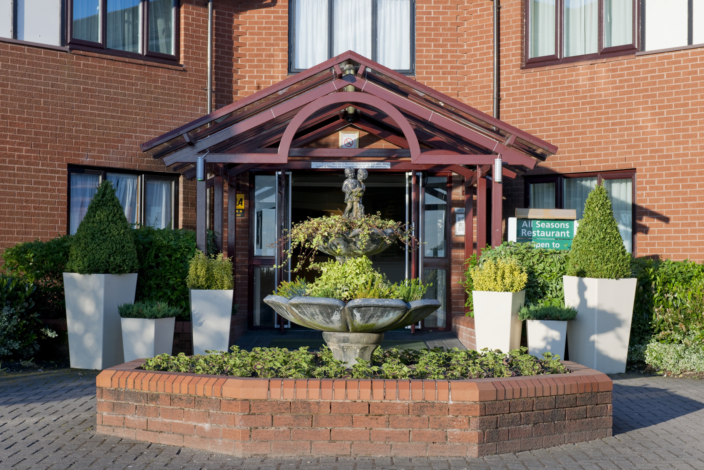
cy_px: 235
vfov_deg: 19.5
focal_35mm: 70
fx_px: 1369
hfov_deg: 28.8
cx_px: 352
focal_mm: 70
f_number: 11
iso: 100
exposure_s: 1/60
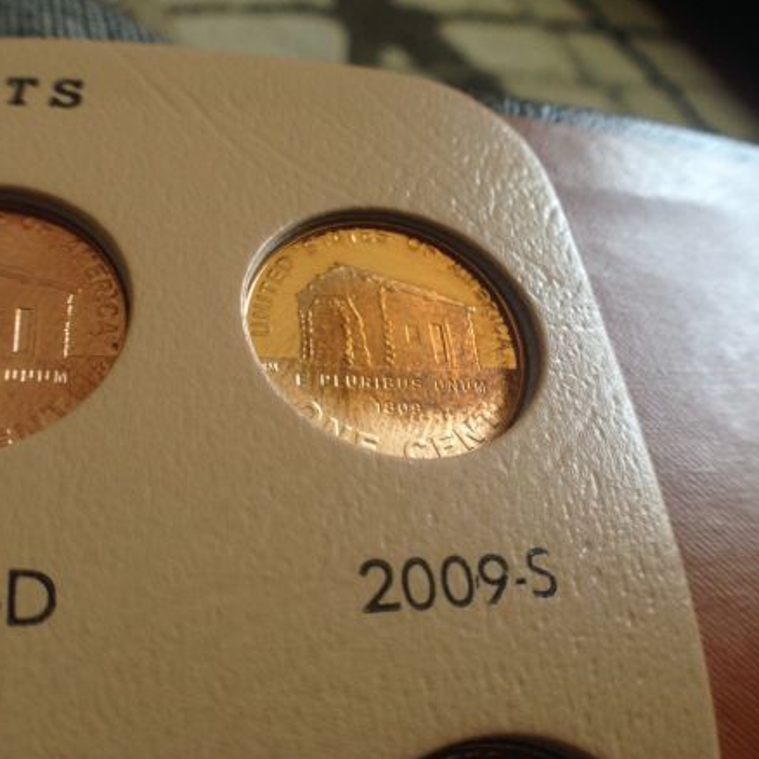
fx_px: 992
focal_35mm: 40
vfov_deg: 41.9
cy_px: 378
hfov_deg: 41.8
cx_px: 402
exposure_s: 1/20
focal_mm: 4.12
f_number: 2.4
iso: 100
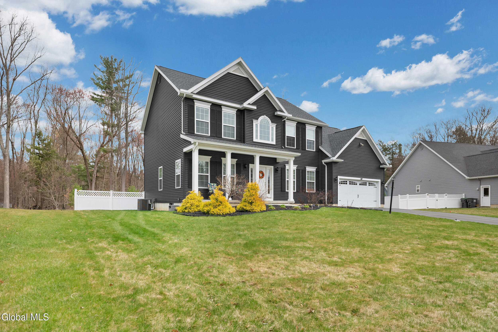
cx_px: 249
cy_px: 166
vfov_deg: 61.9
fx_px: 277
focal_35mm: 20
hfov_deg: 84.0
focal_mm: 20
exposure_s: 1/6400
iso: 500
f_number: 4
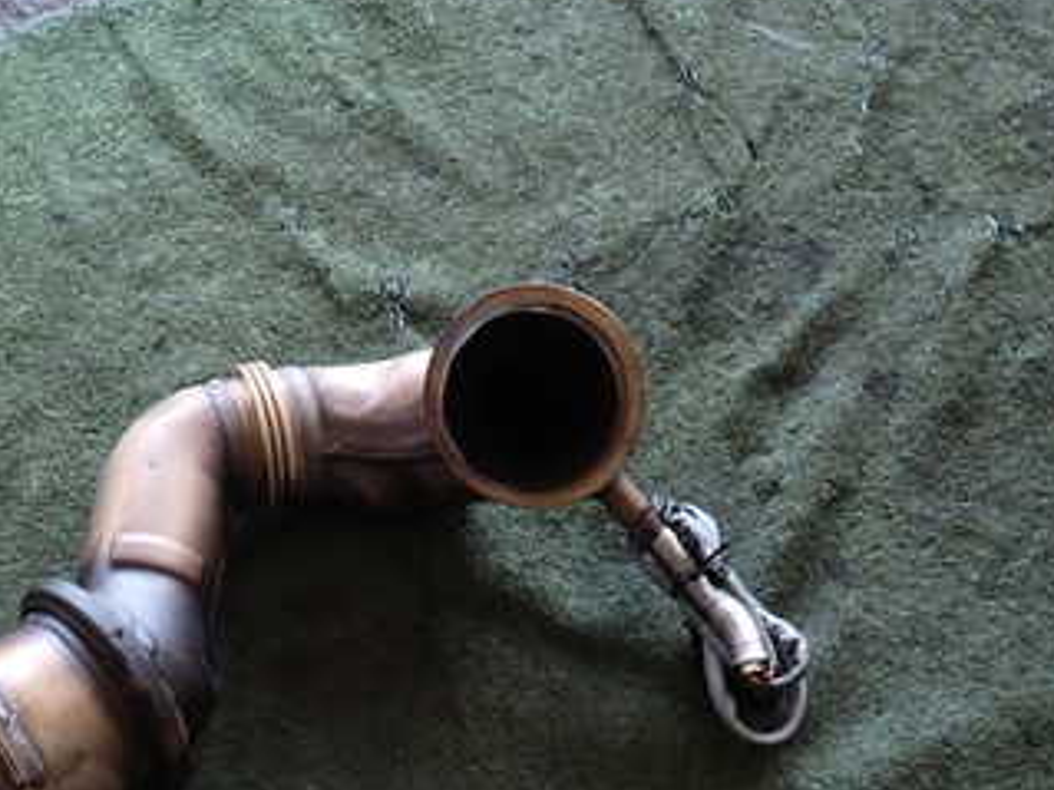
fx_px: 1431
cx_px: 241
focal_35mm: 47
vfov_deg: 29.9
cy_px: 668
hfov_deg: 39.2
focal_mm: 4.5
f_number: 2
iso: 125
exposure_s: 1/60
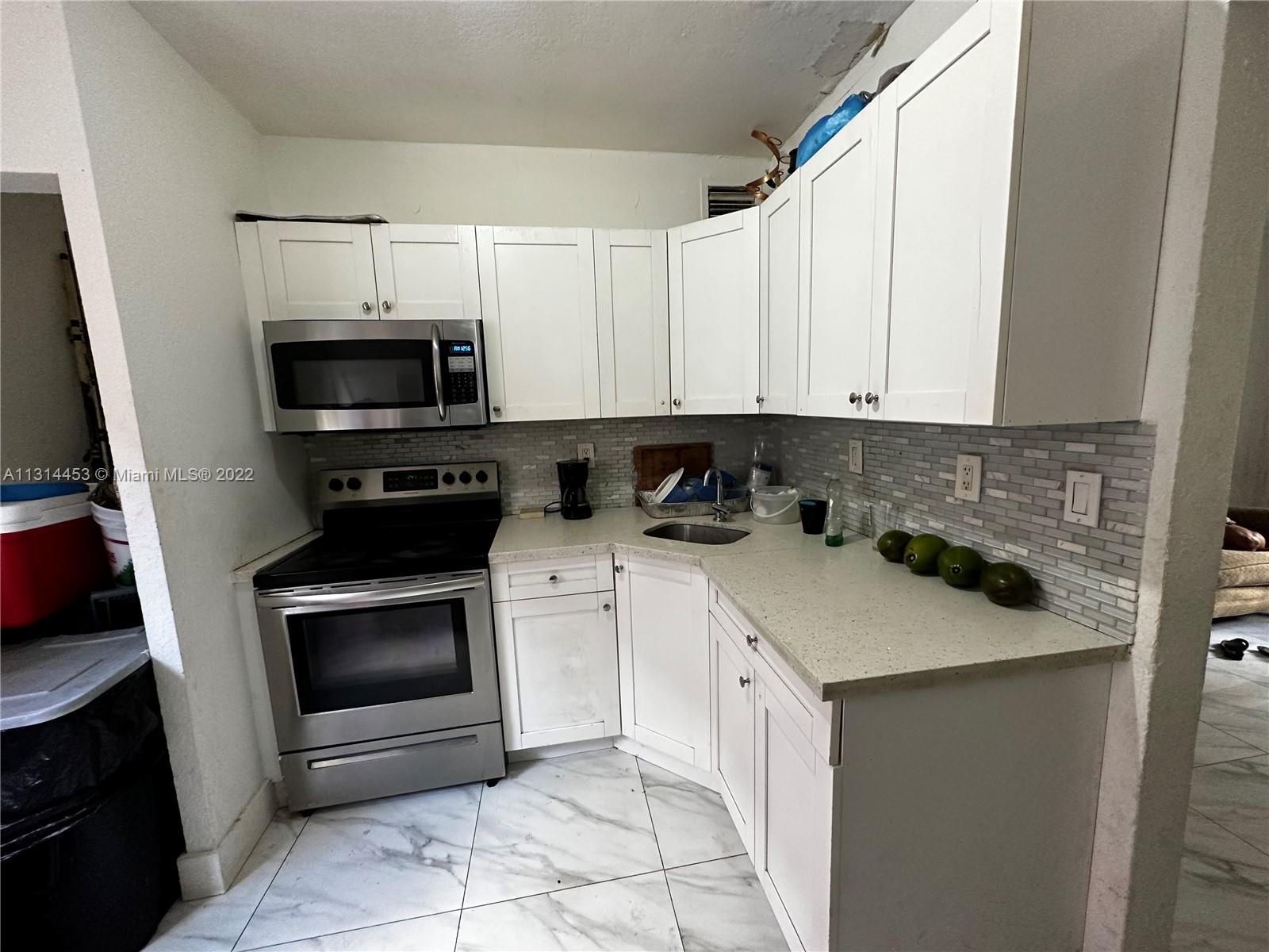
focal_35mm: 14
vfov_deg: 85.7
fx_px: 513
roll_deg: +1.5
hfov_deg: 102.1
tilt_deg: -9.3
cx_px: 634
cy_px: 476
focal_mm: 2.22
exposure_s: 1/60
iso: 320
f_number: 2.2
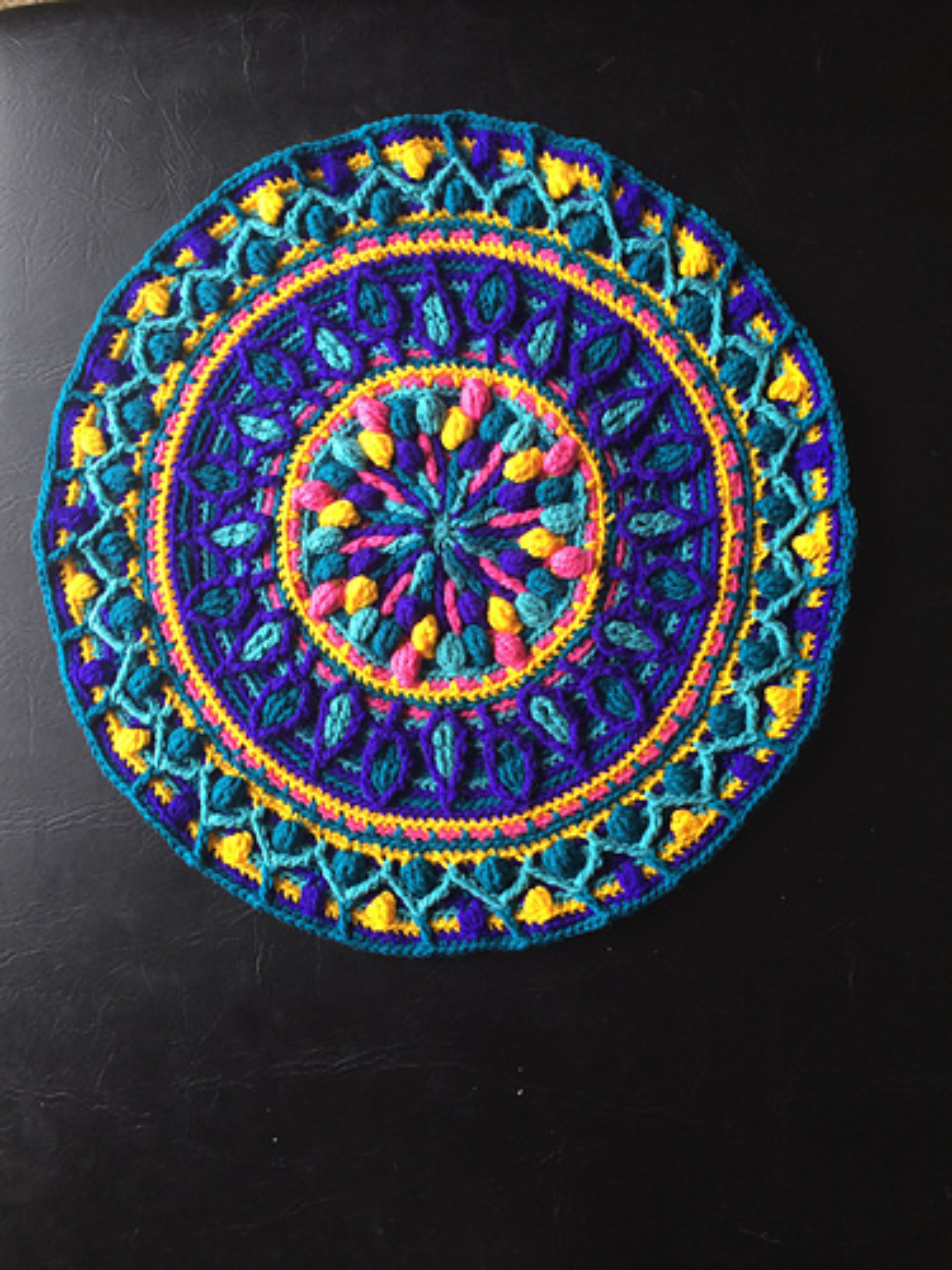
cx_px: 476
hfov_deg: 48.2
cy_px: 635
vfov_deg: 61.7
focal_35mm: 29
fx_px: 1063
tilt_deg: -86.5
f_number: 2.2
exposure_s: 1/30
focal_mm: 4.15
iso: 32
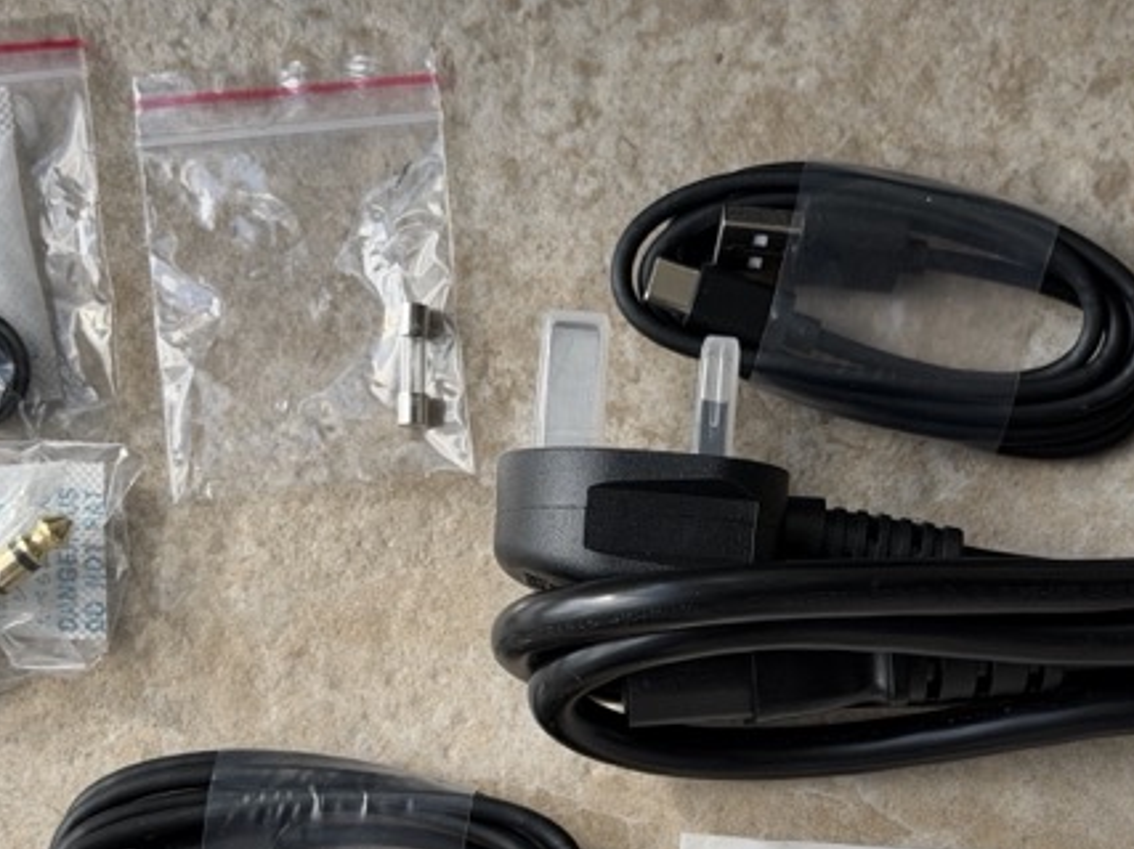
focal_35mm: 90
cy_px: 730
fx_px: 2948
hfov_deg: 21.7
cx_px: 744
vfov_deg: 16.2
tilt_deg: -87.8
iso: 64
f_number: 1.78
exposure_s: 1/837
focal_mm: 6.76
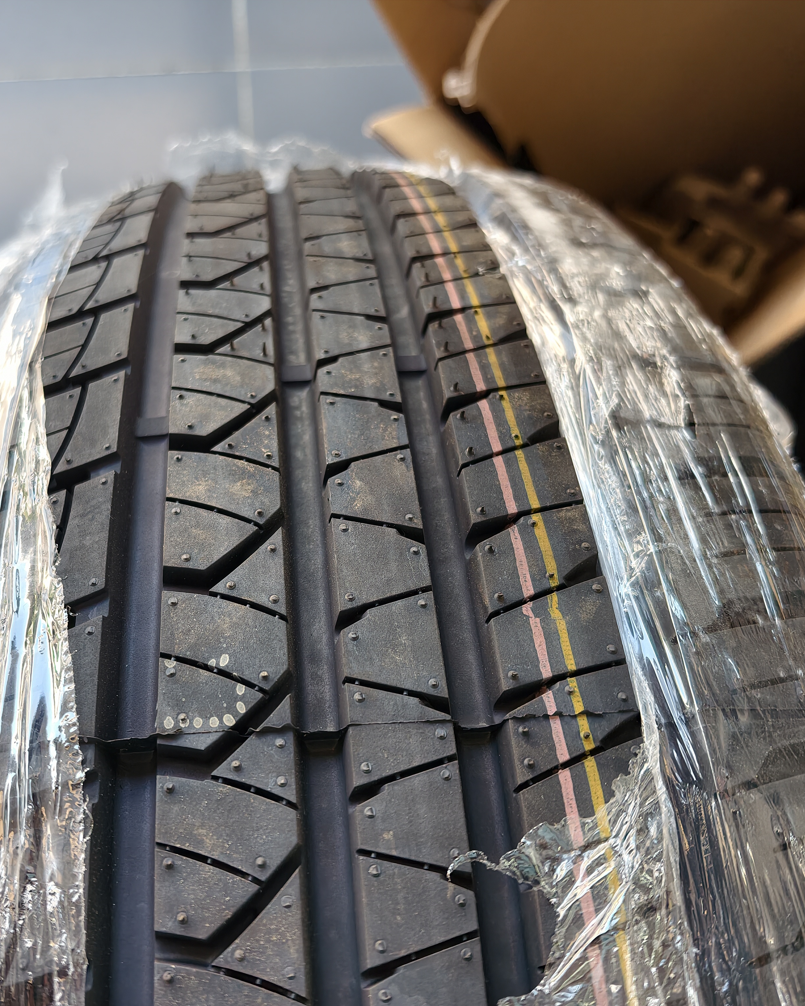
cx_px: 302
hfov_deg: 48.1
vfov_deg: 58.8
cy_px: 505
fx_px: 894
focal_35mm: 30
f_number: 1.68
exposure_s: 1/100
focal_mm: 6.25
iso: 418
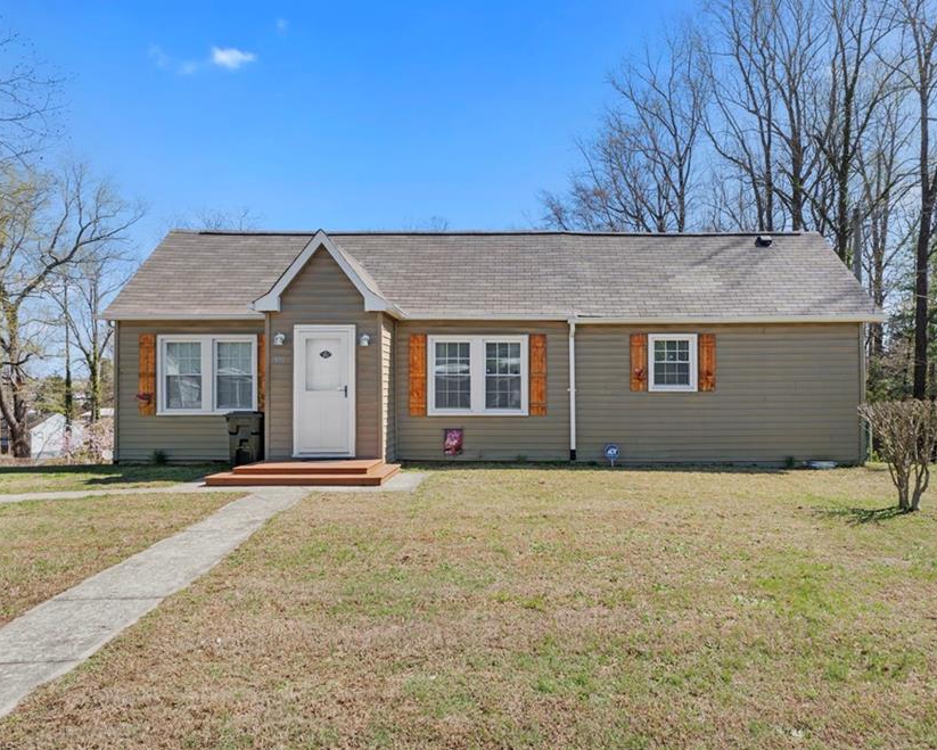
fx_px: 607
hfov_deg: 75.1
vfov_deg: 63.4
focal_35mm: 22
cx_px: 520
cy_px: 370
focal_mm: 12.5
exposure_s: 1/160
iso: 250
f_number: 9
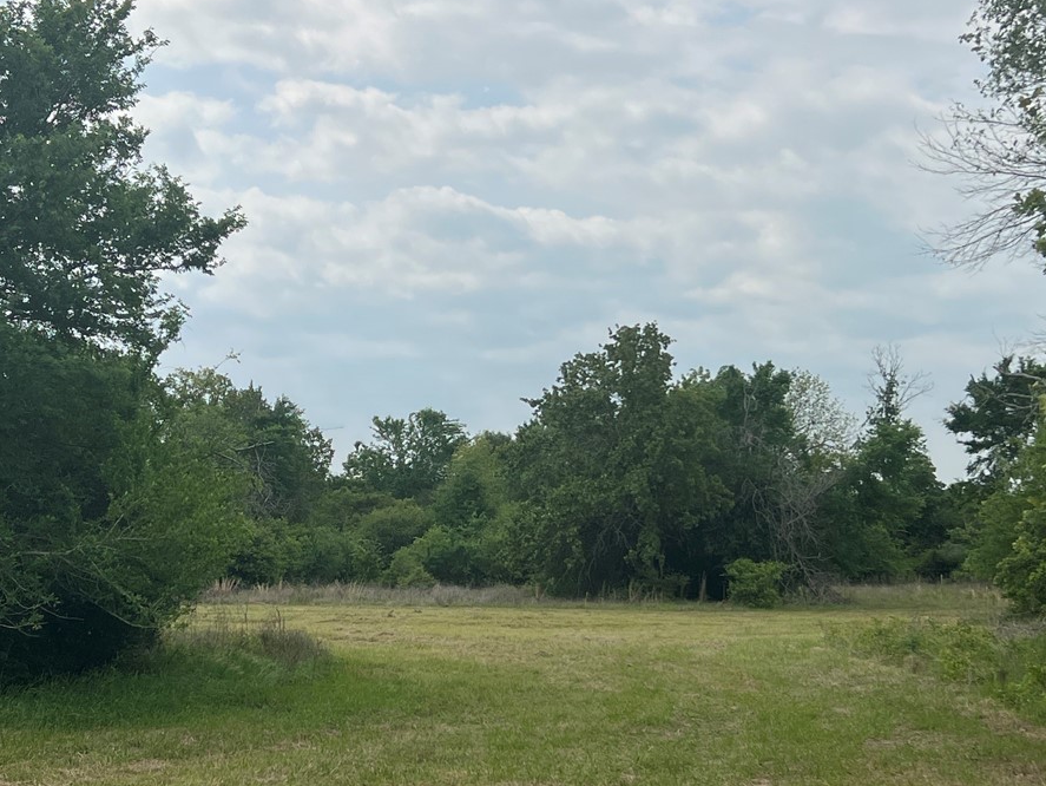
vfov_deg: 24.4
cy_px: 428
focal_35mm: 60
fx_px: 1814
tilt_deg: +2.5
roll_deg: +0.9
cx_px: 395
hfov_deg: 32.0
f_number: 1.5
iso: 50
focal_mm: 5.7
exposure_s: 1/8000
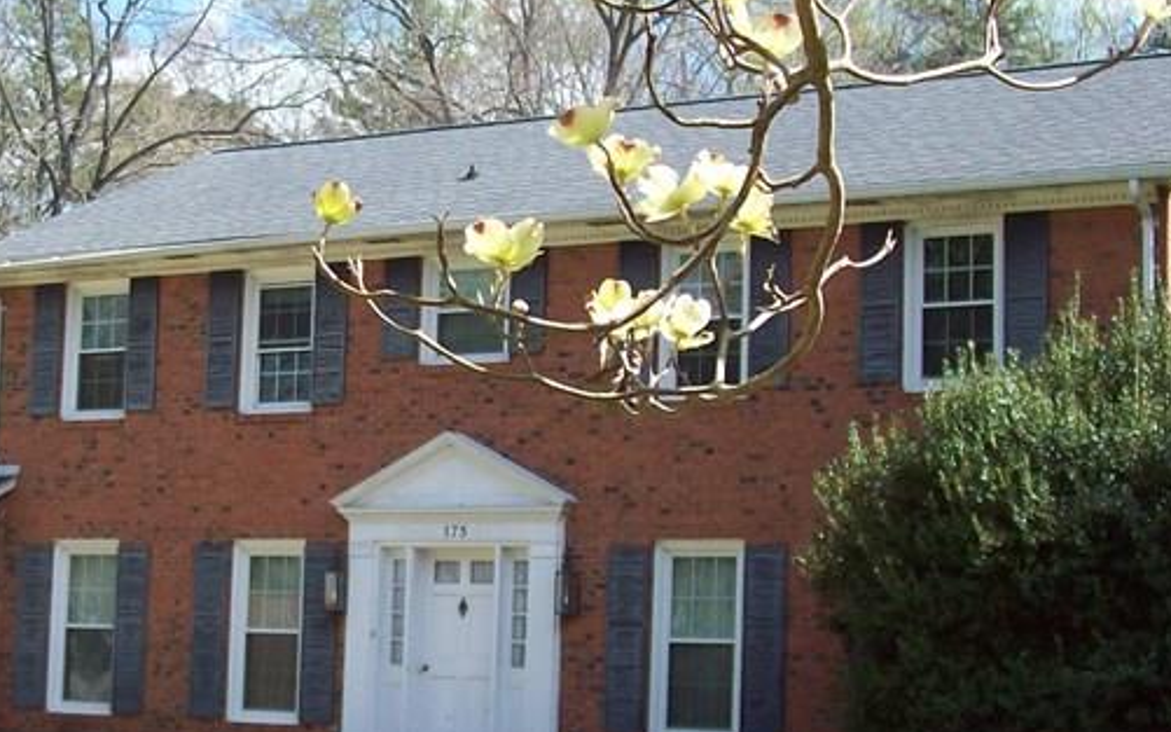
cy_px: 428
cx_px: 325
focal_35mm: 78
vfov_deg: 16.7
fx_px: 2489
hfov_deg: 26.2
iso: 80
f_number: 2.7
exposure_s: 1/554
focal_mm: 6
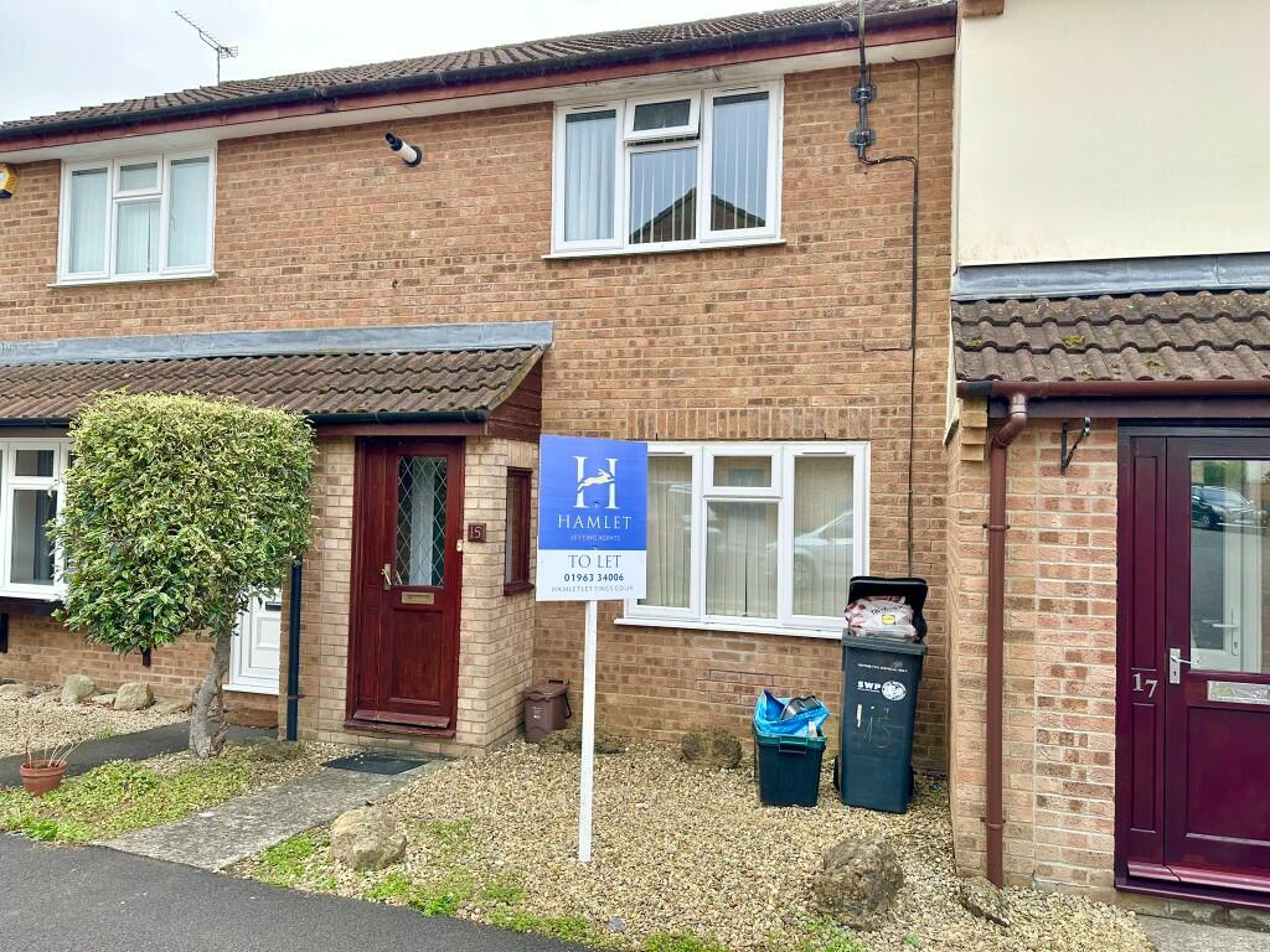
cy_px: 476
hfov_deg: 71.6
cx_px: 635
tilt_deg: +0.8
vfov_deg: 56.8
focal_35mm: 24
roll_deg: -1.2
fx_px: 881
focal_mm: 6.86
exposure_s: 1/694
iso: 80
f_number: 1.78
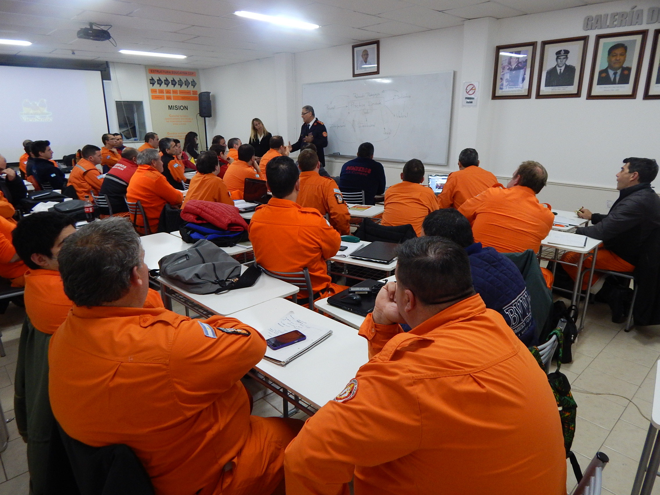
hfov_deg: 76.4
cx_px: 330
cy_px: 248
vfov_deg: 61.1
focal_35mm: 22
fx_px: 419
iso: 250
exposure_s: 1/30
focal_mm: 4
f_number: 3
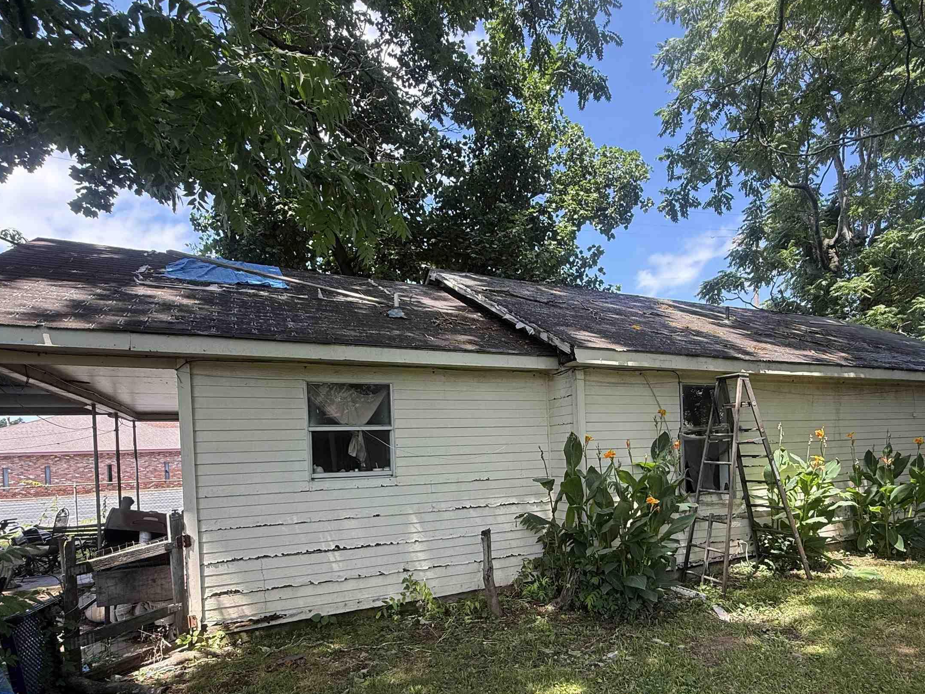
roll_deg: +1.9
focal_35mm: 20
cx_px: 512
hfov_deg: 81.5
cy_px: 458
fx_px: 534
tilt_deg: +0.0
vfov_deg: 64.4
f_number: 2.2
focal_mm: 2.22
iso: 64
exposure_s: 1/280
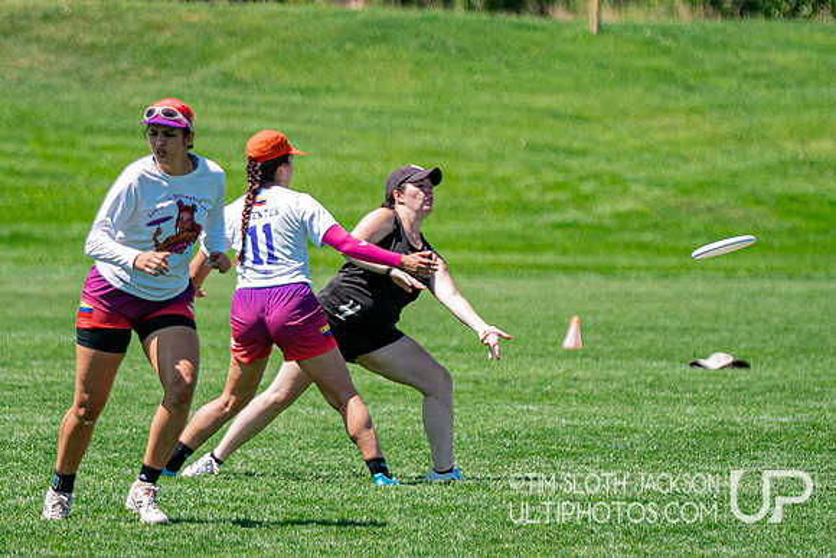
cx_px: 321
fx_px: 10437
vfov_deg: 3.1
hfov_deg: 4.6
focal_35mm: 449
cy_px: 212
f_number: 2.8
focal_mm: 200
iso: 500
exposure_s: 1/6400
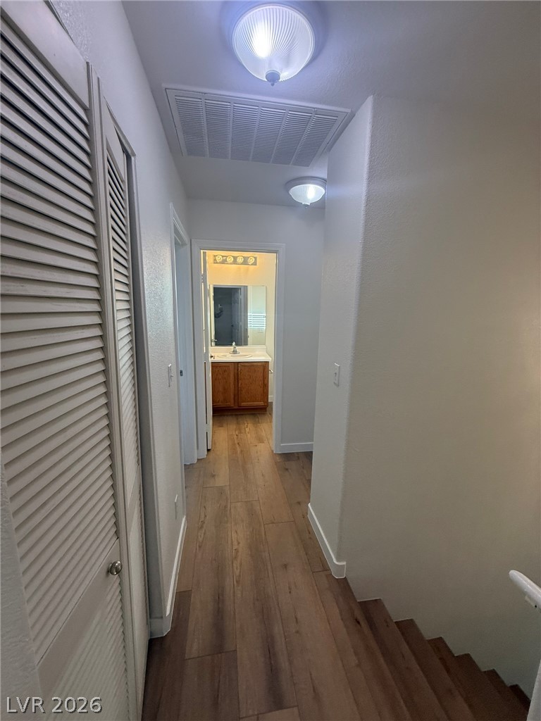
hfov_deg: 85.7
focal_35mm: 14
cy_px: 360
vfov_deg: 102.1
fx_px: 292
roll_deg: -0.1
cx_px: 270
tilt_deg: -9.5
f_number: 2.2
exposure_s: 1/120
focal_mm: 2.22
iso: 160
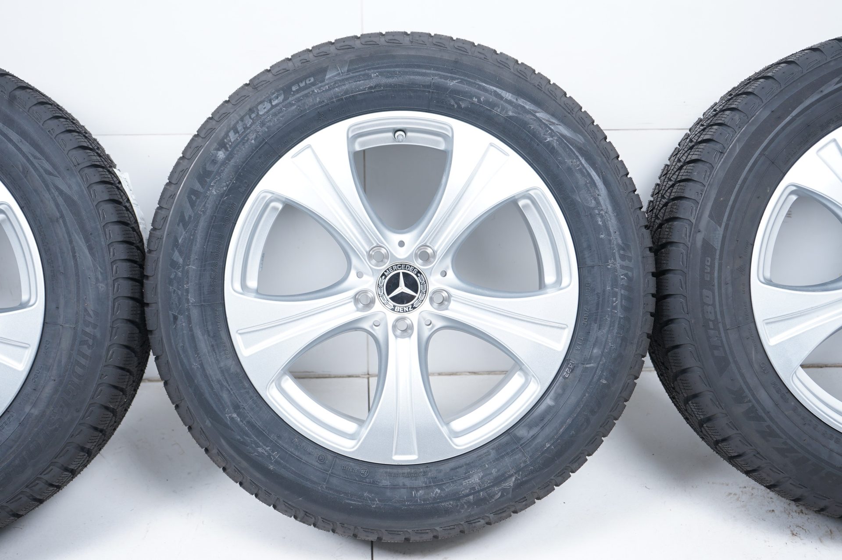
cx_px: 421
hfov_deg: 44.5
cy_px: 280
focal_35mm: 44
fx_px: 1028
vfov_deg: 30.5
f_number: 5.6
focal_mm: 44
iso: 250
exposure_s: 1/125
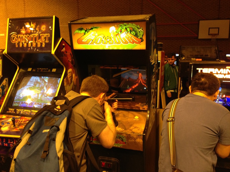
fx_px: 219
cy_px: 86
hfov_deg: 55.4
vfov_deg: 42.9
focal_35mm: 33
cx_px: 115
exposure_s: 1/20
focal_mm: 4.12
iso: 200
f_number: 2.4
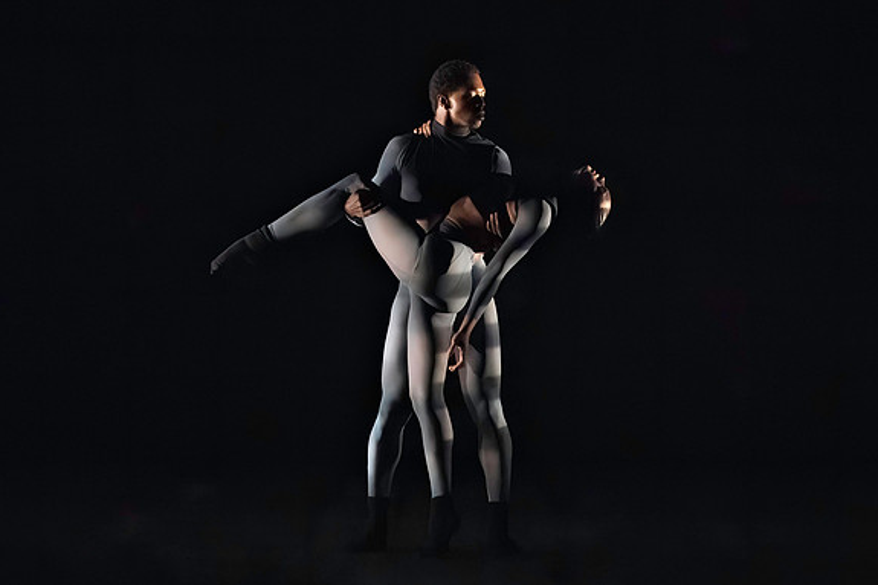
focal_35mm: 354
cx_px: 450
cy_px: 324
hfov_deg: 5.8
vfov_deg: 3.9
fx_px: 8631
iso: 25600
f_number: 5.6
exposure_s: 1/400
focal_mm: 265
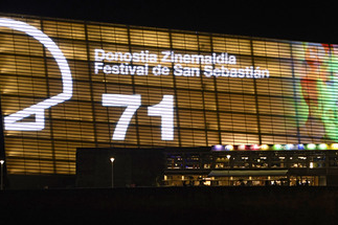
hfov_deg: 30.0
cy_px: 132
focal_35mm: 67
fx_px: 629
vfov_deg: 20.3
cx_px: 210
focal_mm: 48
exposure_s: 1/100
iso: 1250
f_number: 3.5
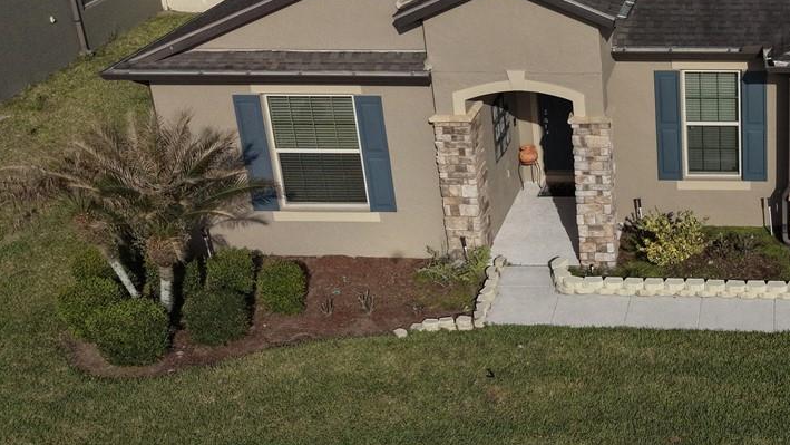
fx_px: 1236
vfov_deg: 20.3
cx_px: 762
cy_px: 161
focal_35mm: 59
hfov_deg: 32.9
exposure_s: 1/4000
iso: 400
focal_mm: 8.67
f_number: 1.8
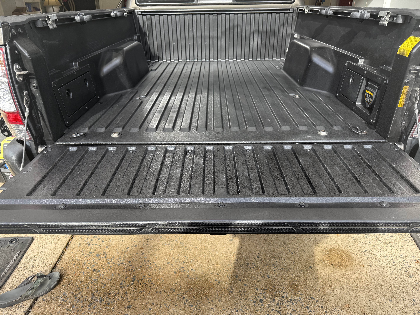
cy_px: 158
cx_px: 210
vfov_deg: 56.8
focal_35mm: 24
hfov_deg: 71.6
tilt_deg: -27.3
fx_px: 291
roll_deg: +0.4
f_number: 1.78
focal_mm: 6.76
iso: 80
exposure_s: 1/521
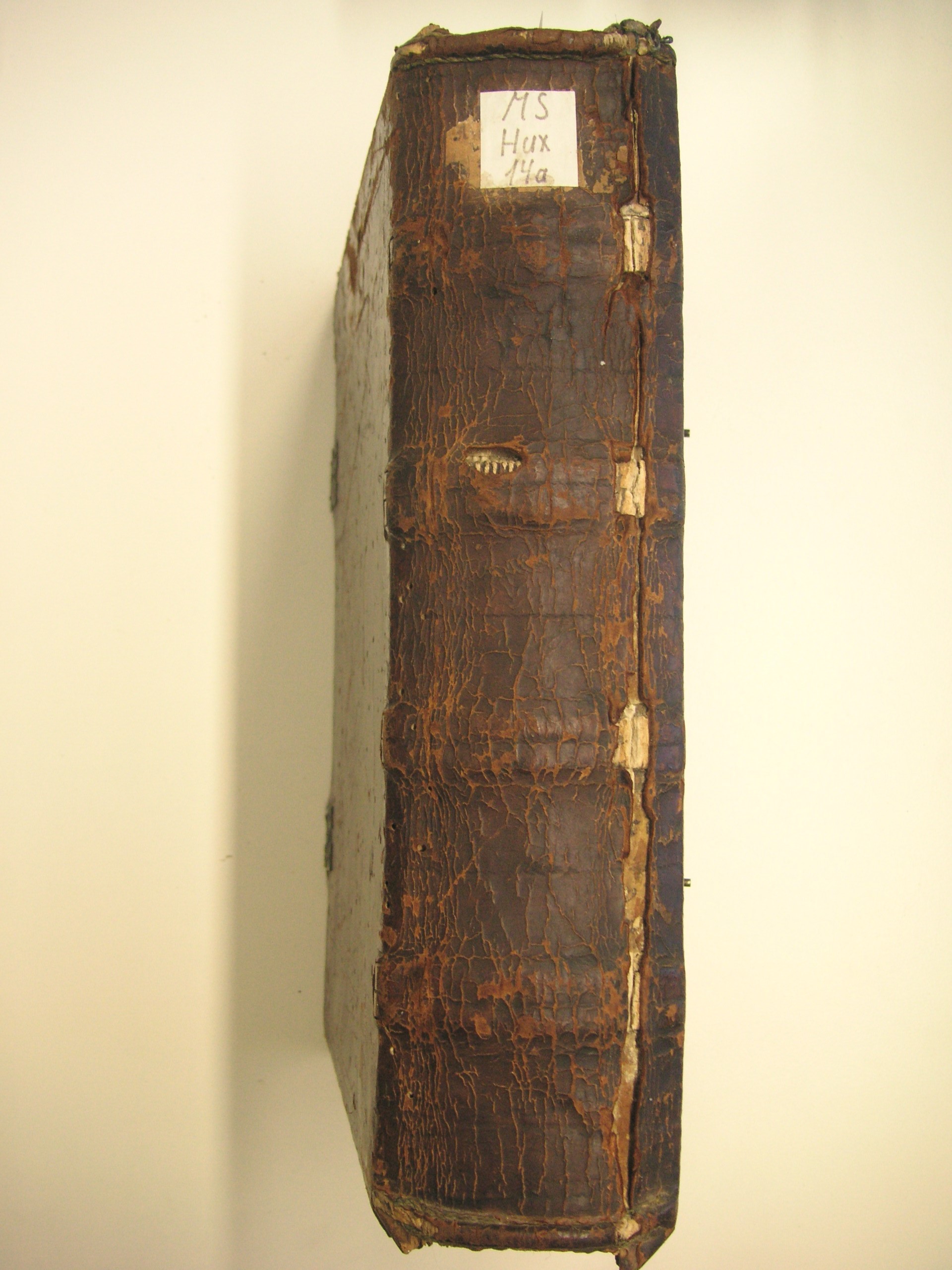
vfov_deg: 50.1
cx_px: 476
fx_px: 1357
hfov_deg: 38.7
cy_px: 635
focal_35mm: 37
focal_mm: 6.1
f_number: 2.8
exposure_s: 1/45
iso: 64
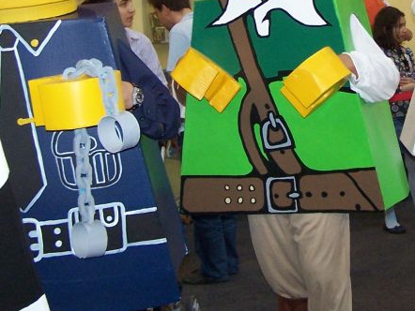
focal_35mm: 88
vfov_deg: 16.5
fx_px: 1056
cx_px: 331
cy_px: 23
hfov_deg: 22.0
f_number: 2.8
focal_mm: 6.3
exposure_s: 1/60
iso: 140
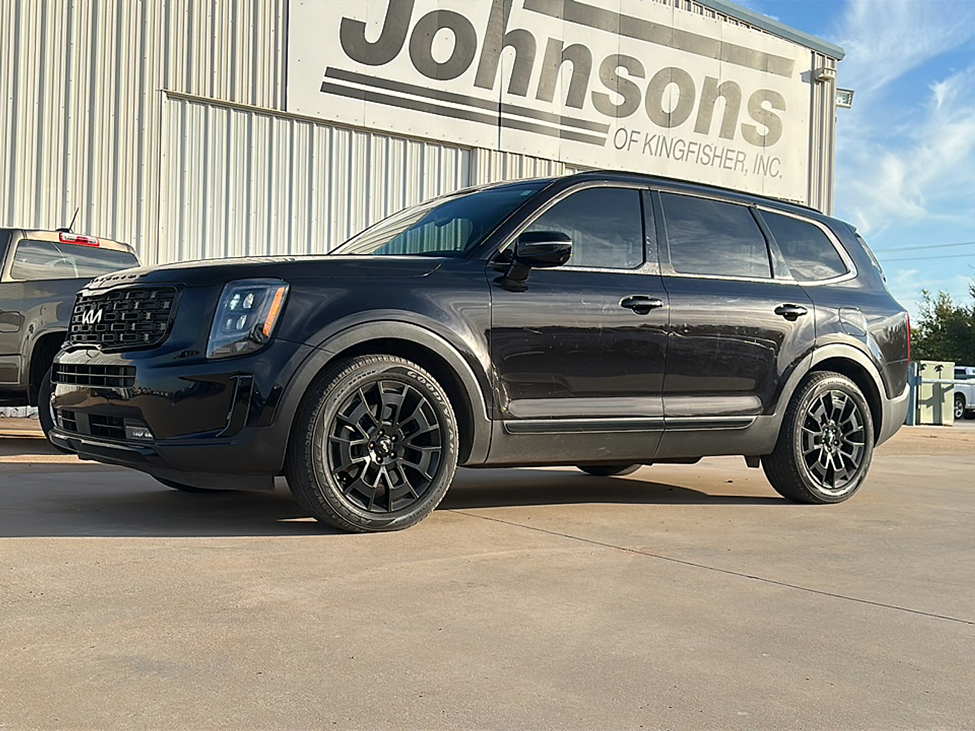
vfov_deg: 41.8
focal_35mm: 34
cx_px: 488
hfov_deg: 54.0
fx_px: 958
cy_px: 366
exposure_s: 1/3497
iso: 80
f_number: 1.78
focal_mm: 6.86
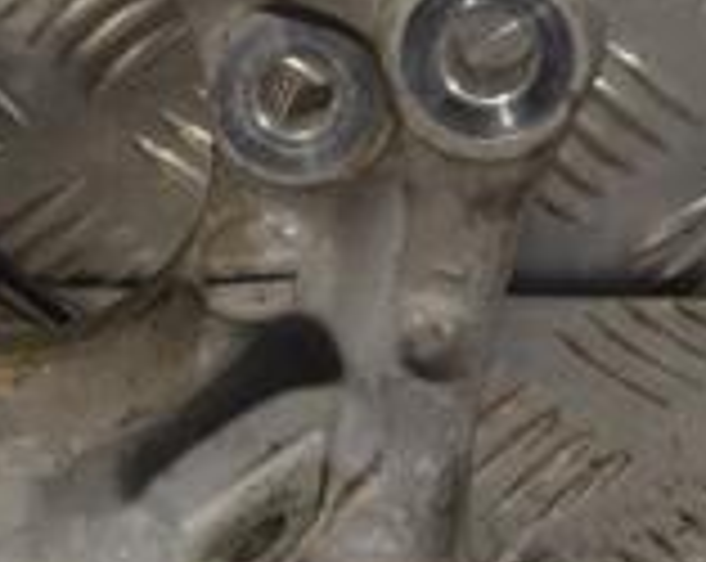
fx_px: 5064
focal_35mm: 243
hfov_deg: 7.8
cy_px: 90
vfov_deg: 6.3
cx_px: -364
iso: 400
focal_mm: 45
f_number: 5.3
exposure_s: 1/125
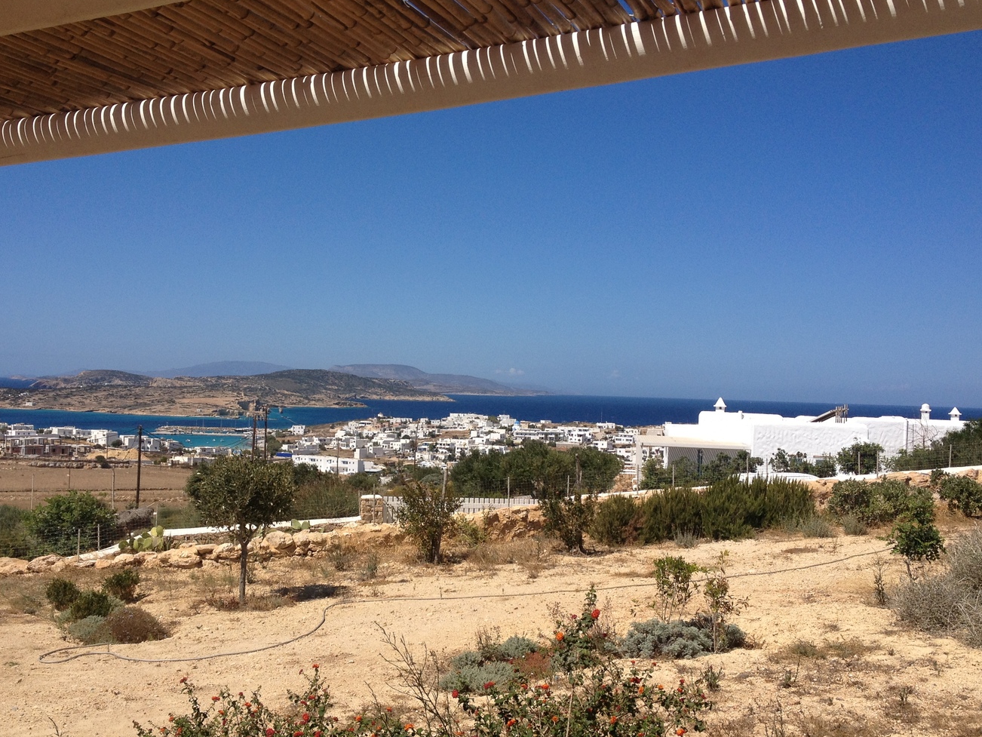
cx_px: 447
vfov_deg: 33.6
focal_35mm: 43
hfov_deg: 43.8
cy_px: 397
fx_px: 1220
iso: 50
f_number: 2.4
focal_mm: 4.28
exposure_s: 1/2513
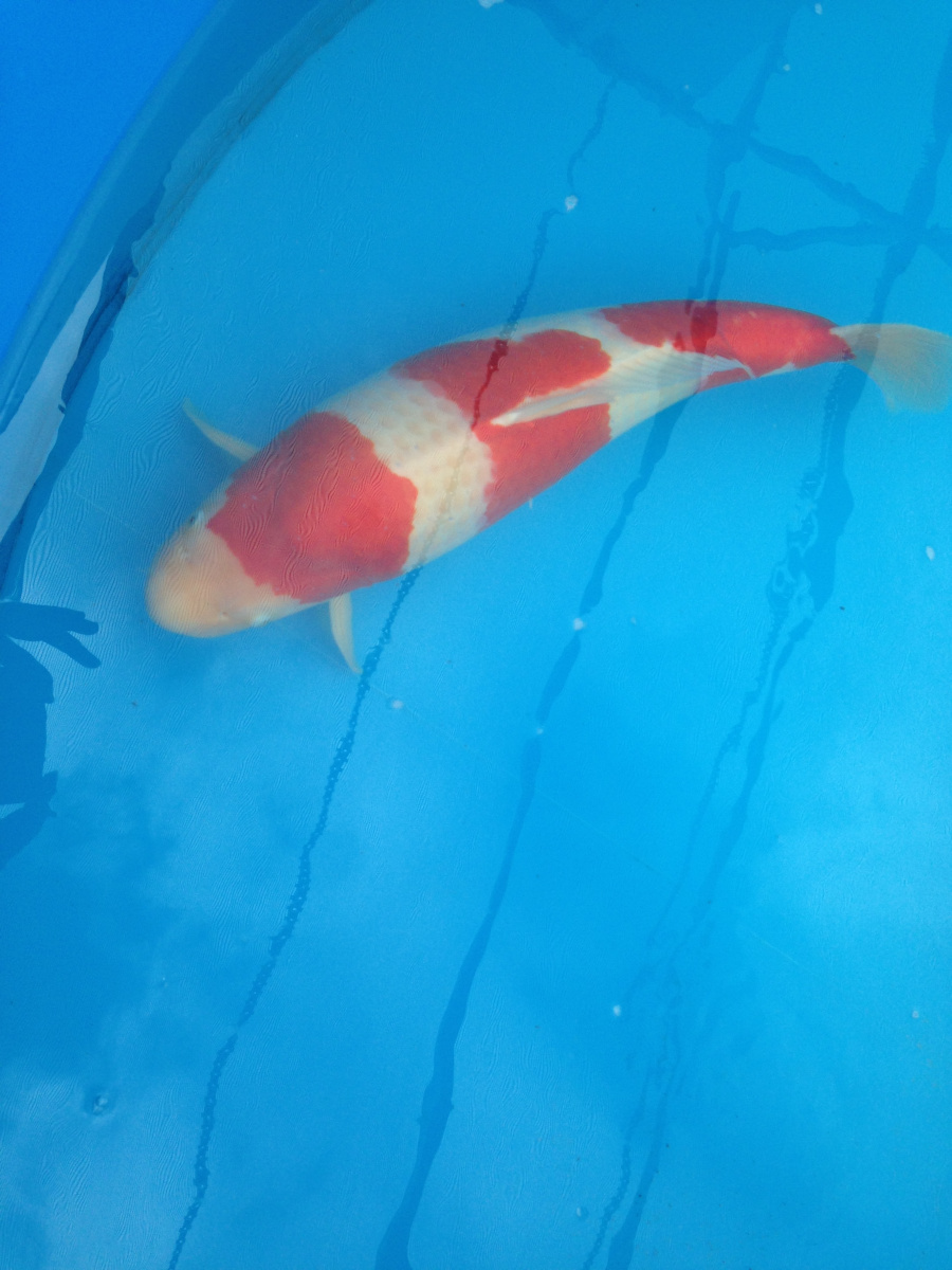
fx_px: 1210
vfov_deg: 55.4
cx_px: 476
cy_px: 635
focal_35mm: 33
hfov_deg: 42.9
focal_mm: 4.12
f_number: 2.4
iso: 50
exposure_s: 1/401
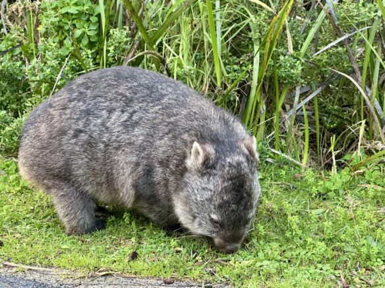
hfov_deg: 25.3
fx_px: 856
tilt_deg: -10.3
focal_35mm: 77
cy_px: 144
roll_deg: -0.8
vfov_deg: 19.1
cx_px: 192
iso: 250
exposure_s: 1/87
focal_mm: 9
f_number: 2.8
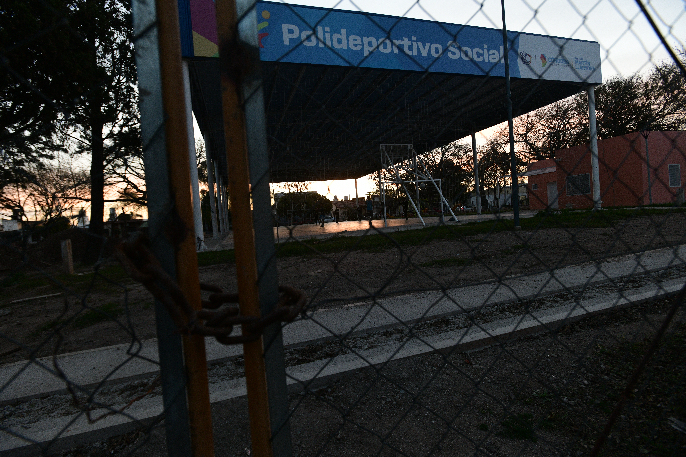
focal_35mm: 17
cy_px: 228
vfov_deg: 70.4
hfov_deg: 93.3
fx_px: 324
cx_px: 343
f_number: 4.5
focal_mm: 17
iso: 1250
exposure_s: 1/100
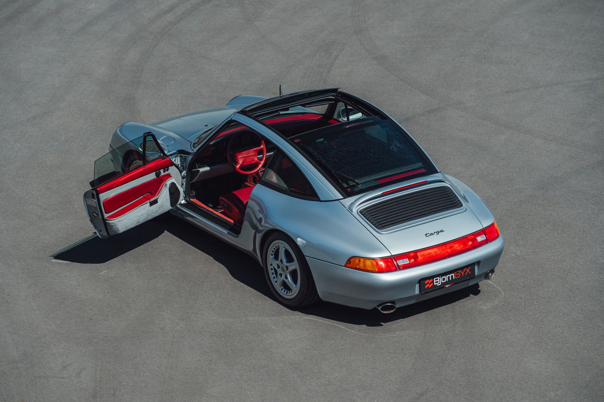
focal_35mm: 119
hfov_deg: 17.2
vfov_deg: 11.5
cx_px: 287
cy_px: 205
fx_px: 1995
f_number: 4.5
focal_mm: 112
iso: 100
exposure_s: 1/400
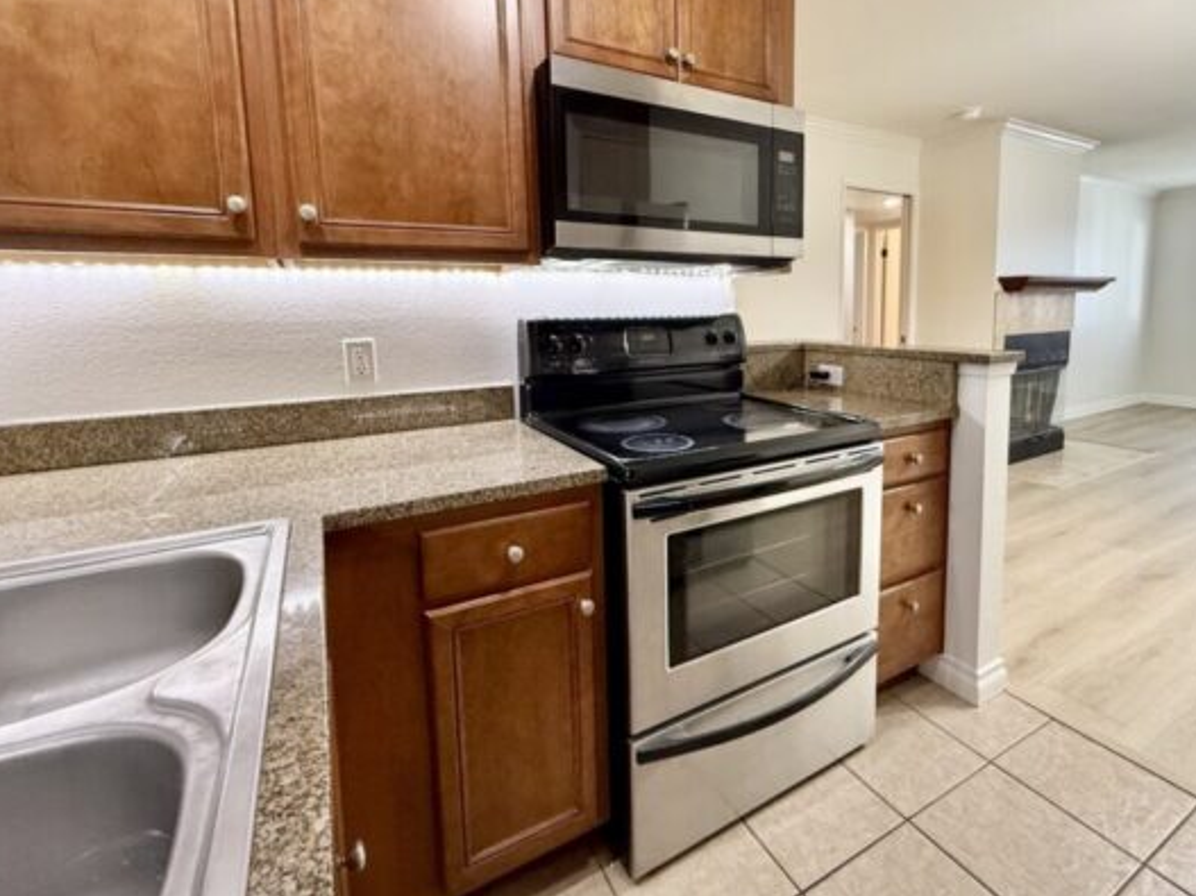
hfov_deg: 90.7
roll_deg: +1.1
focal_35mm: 17
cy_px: 374
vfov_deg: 74.2
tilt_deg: -5.3
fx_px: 587
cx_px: 665
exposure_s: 1/60
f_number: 2.2
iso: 400
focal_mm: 2.22
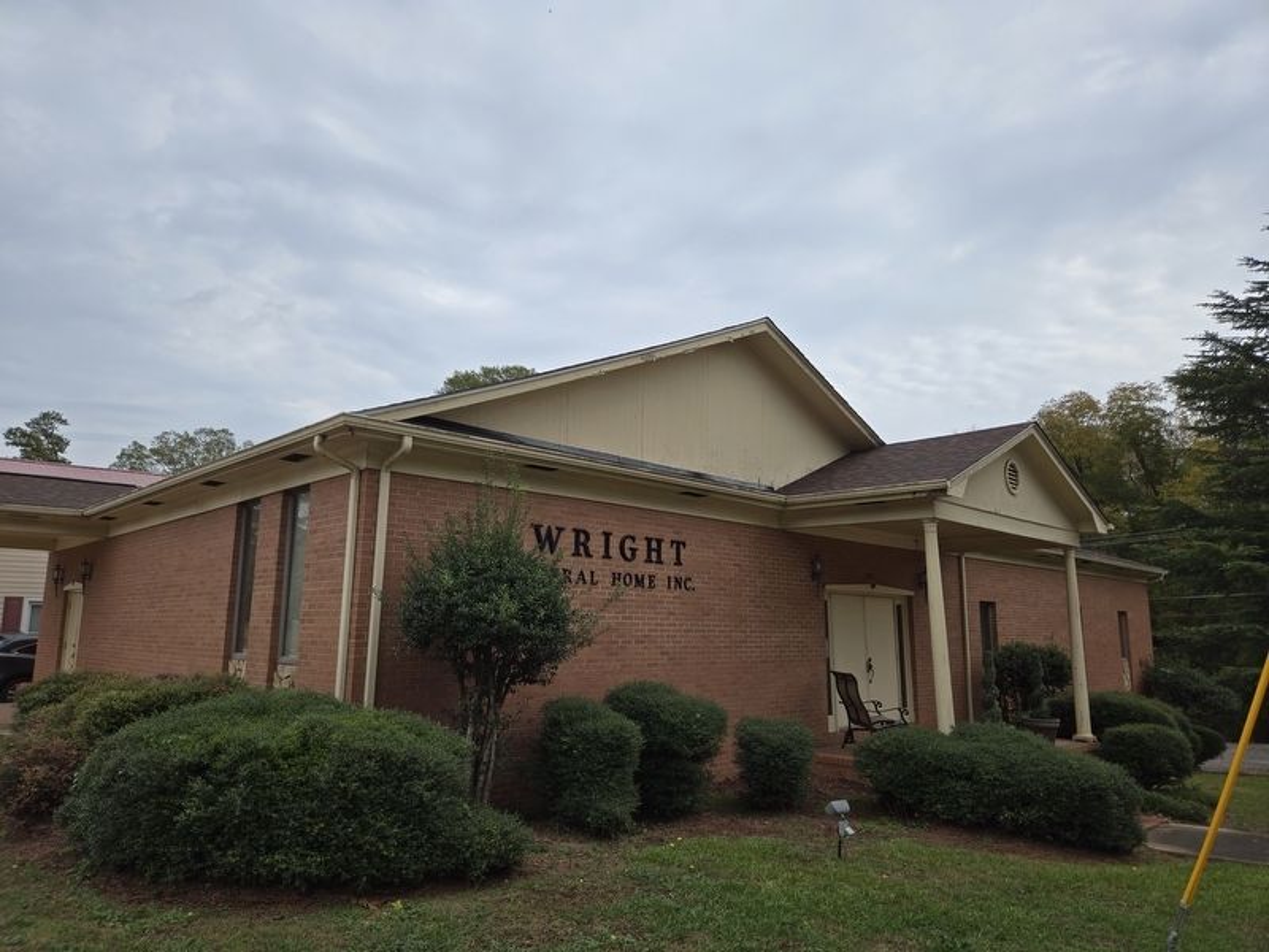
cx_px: 634
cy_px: 476
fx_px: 843
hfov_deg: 73.9
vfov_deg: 58.9
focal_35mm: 23
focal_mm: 5.4
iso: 25
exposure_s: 1/1120
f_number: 1.8
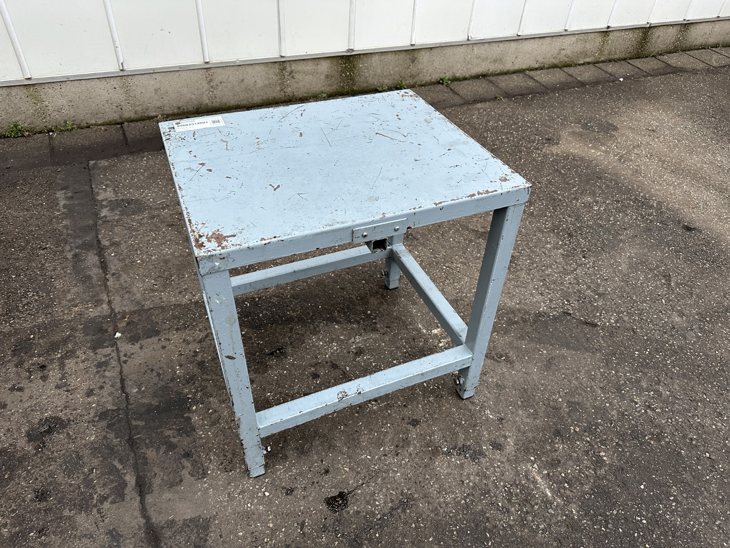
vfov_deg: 56.8
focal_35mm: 24
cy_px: 274
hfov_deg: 71.6
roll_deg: -5.3
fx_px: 506
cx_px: 365
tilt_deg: -40.3
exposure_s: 1/110
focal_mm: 6.86
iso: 250
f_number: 1.78
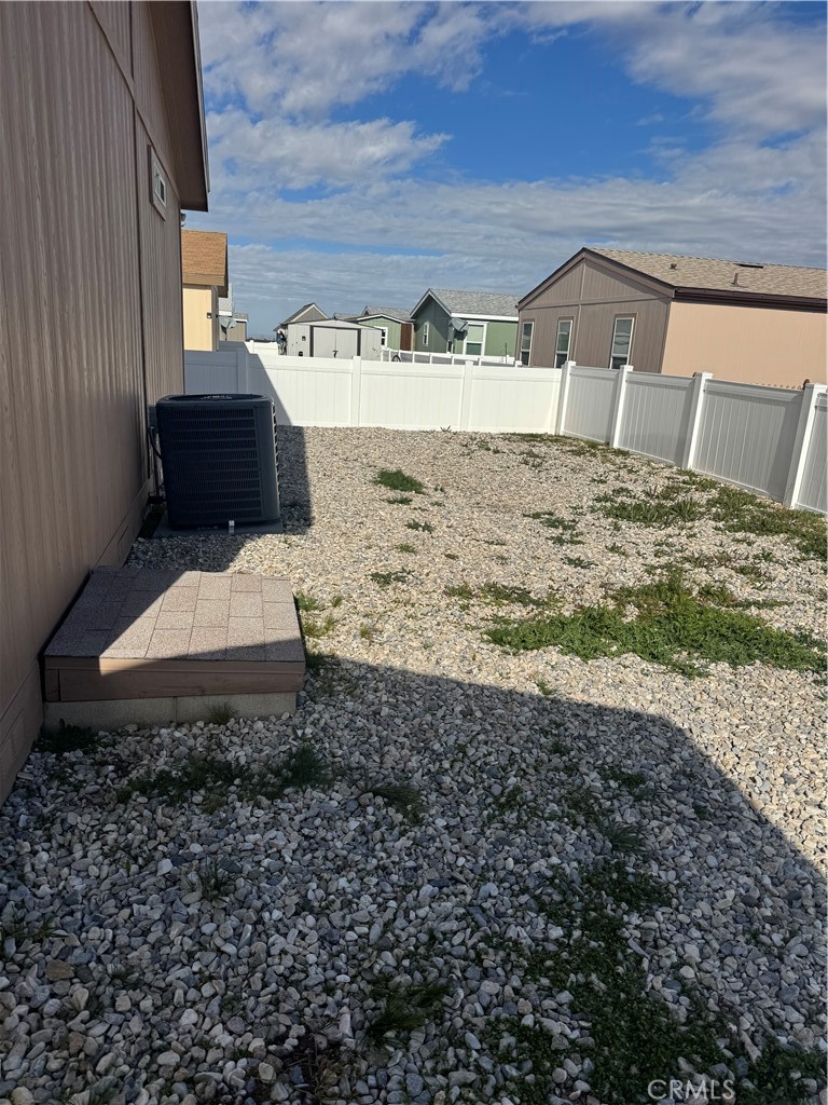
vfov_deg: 71.6
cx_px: 414
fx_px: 765
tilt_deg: -16.4
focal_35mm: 24
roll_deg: -3.1
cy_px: 552
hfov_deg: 56.8
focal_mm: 6.76
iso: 80
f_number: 1.78
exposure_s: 1/9009
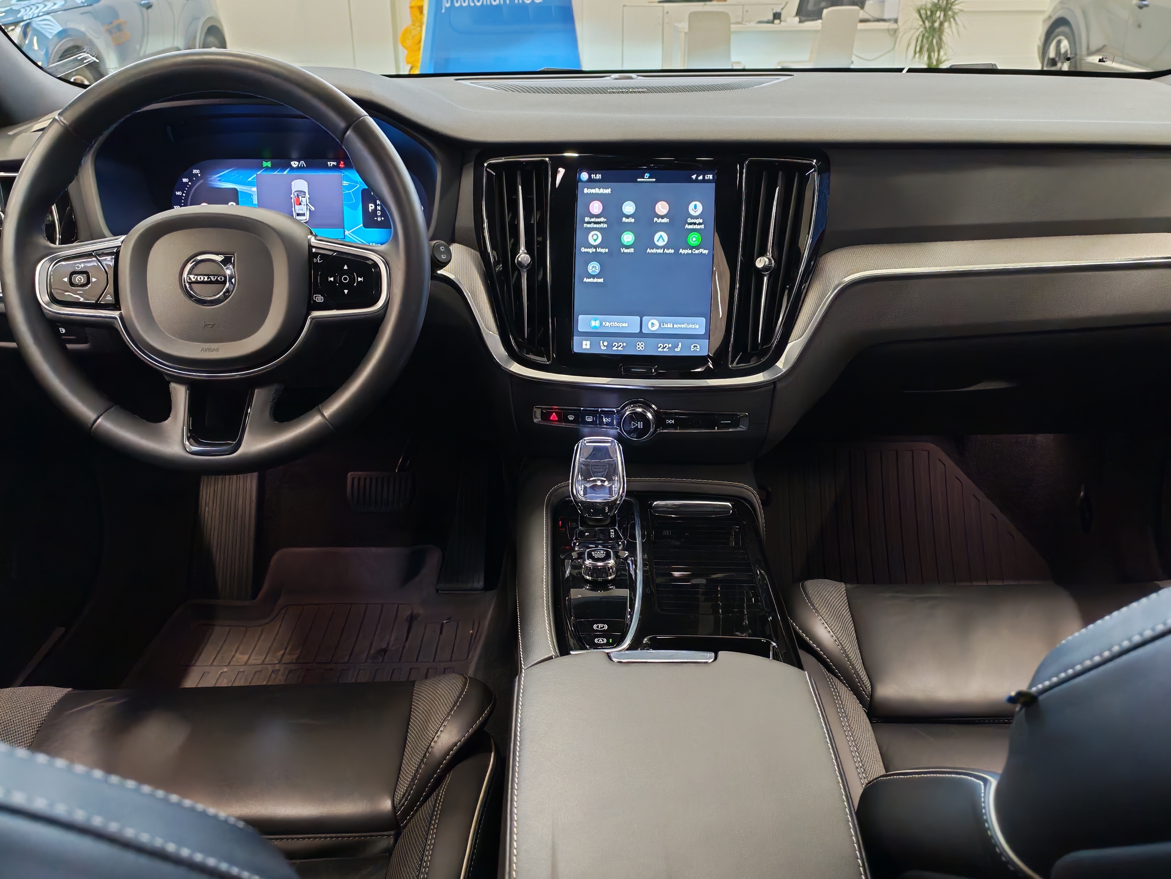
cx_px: 586
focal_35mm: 32
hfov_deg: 56.8
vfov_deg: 44.2
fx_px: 1083
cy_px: 440
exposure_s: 1/100
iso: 1250
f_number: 1.9
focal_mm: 6.12
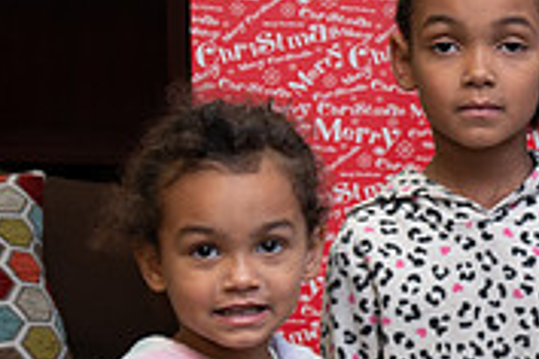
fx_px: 2740
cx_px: 658
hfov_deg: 11.0
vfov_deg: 7.5
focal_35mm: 183
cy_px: 233
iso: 640
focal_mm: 56
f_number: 7.1
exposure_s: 1/30
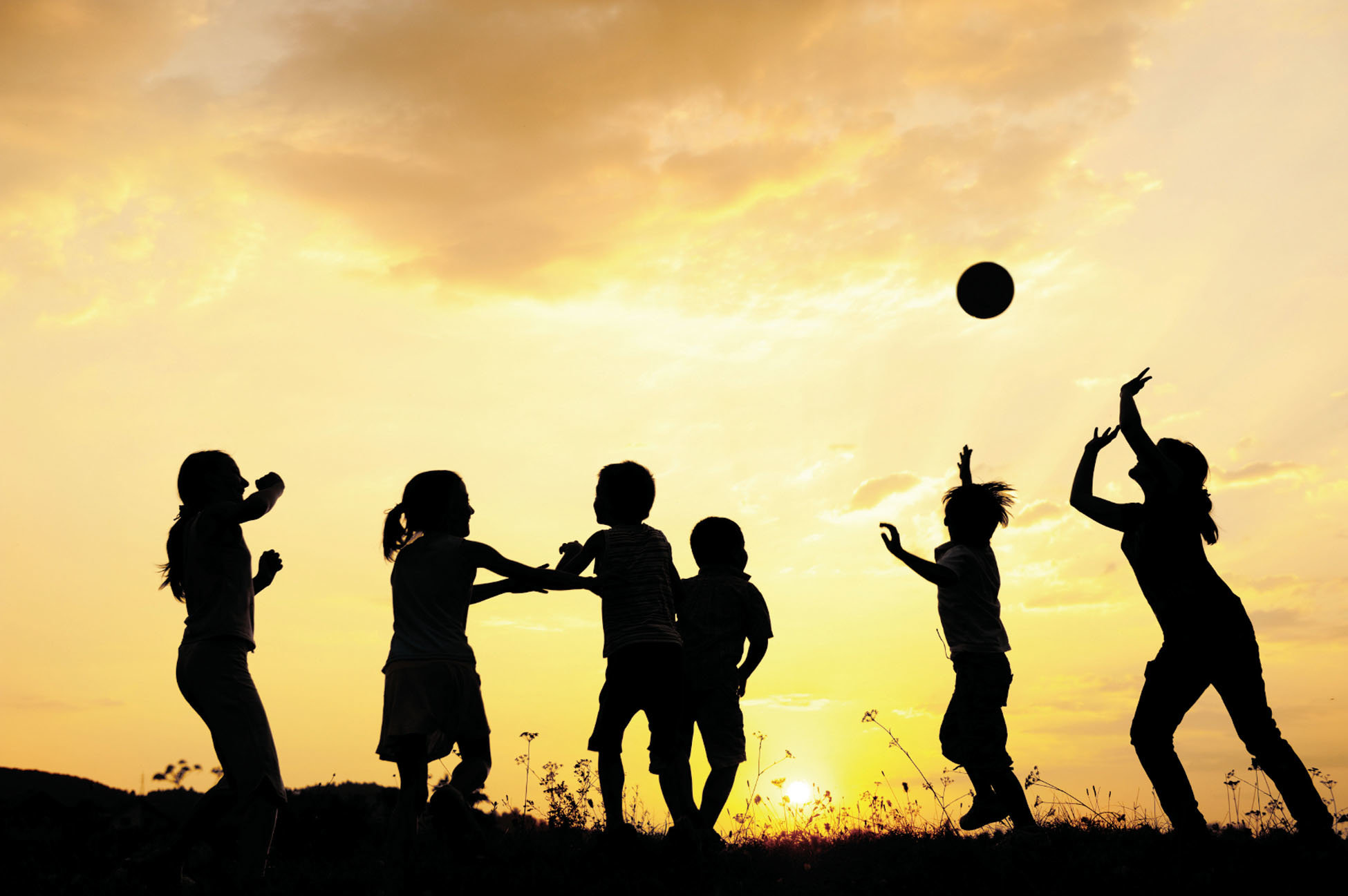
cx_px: 674
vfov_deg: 28.0
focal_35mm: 48
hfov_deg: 41.1
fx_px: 1796
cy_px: 448
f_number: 4.5
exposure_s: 1/400
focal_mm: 48
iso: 100
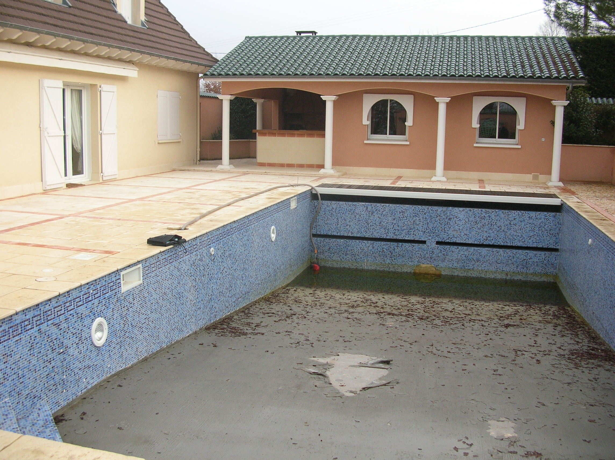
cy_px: 230
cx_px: 308
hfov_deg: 52.7
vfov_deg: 40.6
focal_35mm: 35
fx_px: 621
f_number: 2.8
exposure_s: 1/356
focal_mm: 5.8
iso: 71
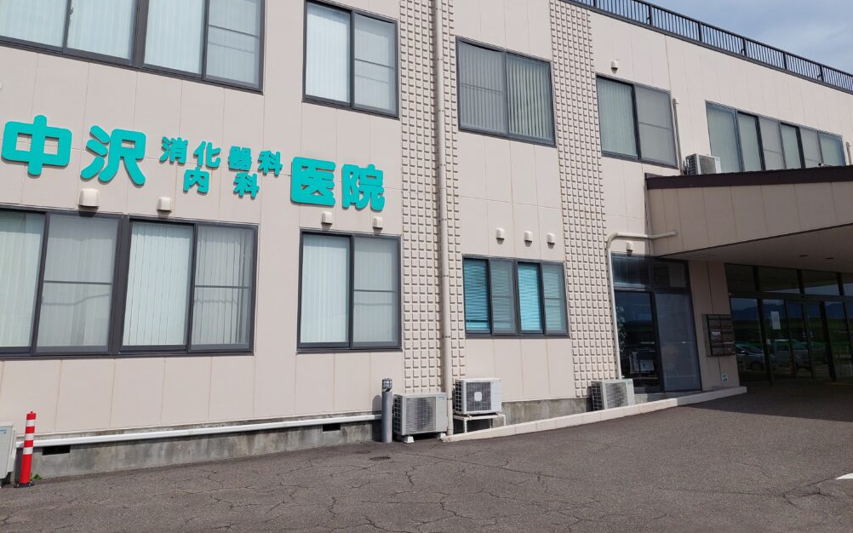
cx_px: 421
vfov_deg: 47.4
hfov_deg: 70.4
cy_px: 224
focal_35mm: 26
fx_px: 604
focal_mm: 5.23
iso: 40
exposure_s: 1/4170
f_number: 1.8
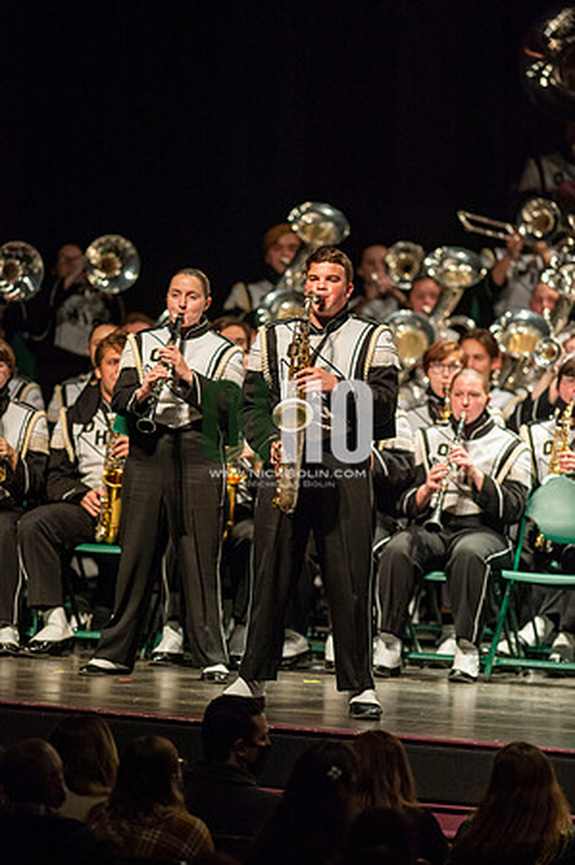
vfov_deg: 6.9
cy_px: 432
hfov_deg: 4.6
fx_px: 7204
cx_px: 288
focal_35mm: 300
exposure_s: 1/500
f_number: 2.8
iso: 3200
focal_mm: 300
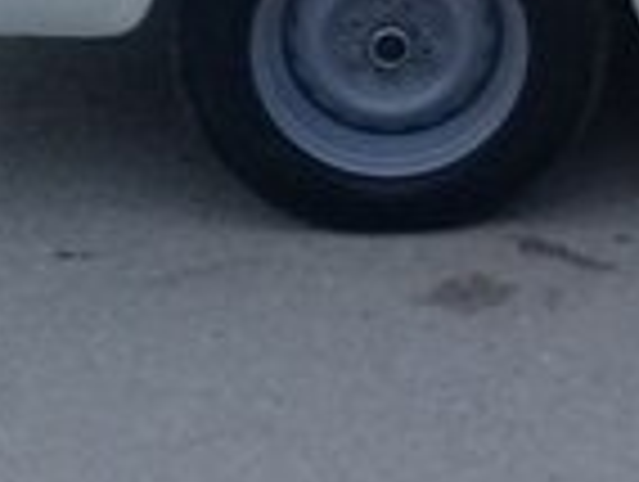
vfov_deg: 9.7
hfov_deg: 13.2
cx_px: 810
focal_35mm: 144
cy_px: -417
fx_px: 2663
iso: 100
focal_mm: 3.3
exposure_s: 1/33
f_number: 2.2
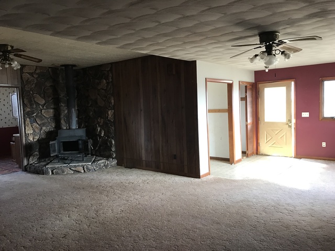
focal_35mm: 28
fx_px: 271
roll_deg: +3.9
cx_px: 168
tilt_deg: -2.7
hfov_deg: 63.4
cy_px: 126
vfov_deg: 49.7
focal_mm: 3.99
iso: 40
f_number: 1.8
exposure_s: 1/18
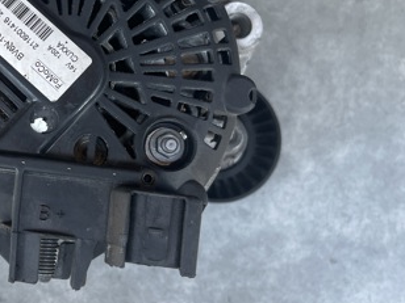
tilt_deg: -85.7
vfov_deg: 26.9
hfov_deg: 33.6
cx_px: 39
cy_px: 102
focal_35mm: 54
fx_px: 632
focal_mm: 5.1
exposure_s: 1/122
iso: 80
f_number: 1.6
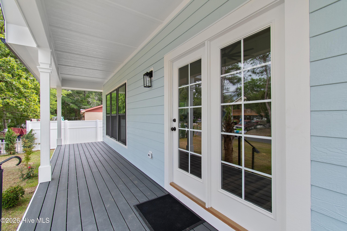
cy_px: 116
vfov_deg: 77.3
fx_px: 145
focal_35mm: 15
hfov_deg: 100.4
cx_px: 174
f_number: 5.6
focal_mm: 10
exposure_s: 1/125
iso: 100
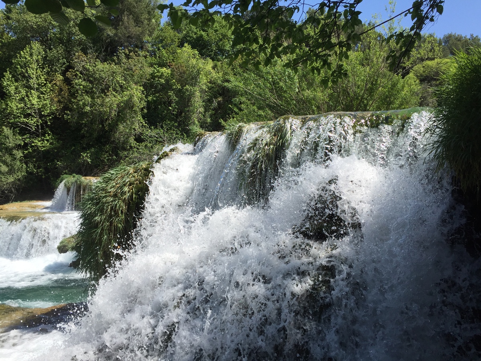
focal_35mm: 29
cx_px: 240
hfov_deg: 61.7
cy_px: 180
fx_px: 403
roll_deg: +0.0
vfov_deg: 48.2
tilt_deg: -0.1
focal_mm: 4.15
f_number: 2.2
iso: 32
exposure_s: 1/1980
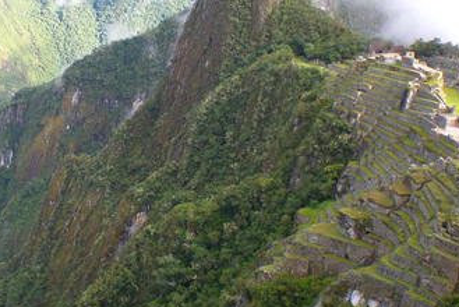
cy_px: 172
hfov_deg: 32.8
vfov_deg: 22.7
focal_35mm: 60
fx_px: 766
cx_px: 121
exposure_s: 1/80
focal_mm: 6.3
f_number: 4.4
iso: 50
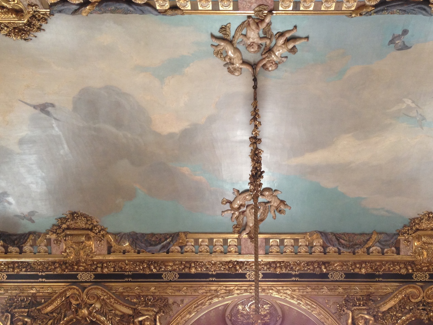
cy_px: 146
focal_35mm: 44
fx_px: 550
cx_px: 254
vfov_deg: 32.9
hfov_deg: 42.8
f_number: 2.4
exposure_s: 1/20
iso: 100
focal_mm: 4.28
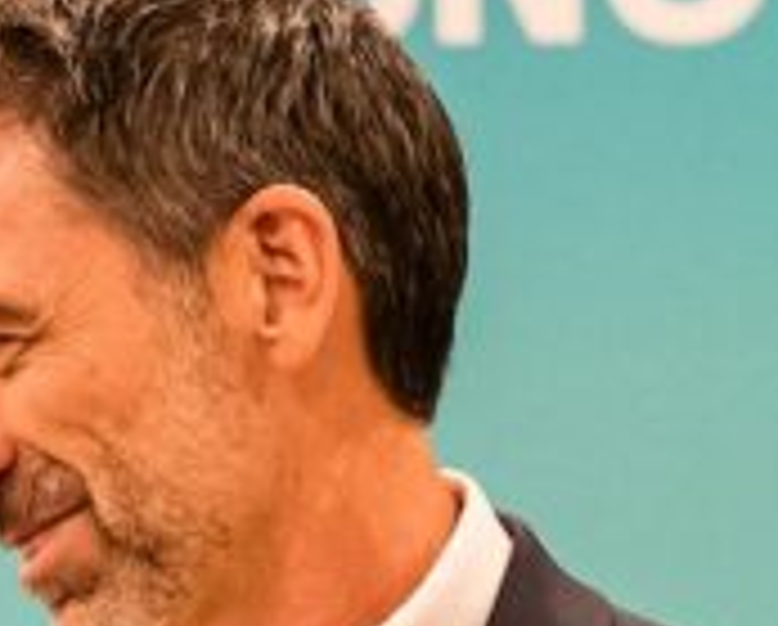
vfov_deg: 1.7
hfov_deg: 2.1
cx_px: -306
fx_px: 20758
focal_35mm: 900
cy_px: 1193
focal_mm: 122
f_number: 2.8
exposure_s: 1/125
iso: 3200
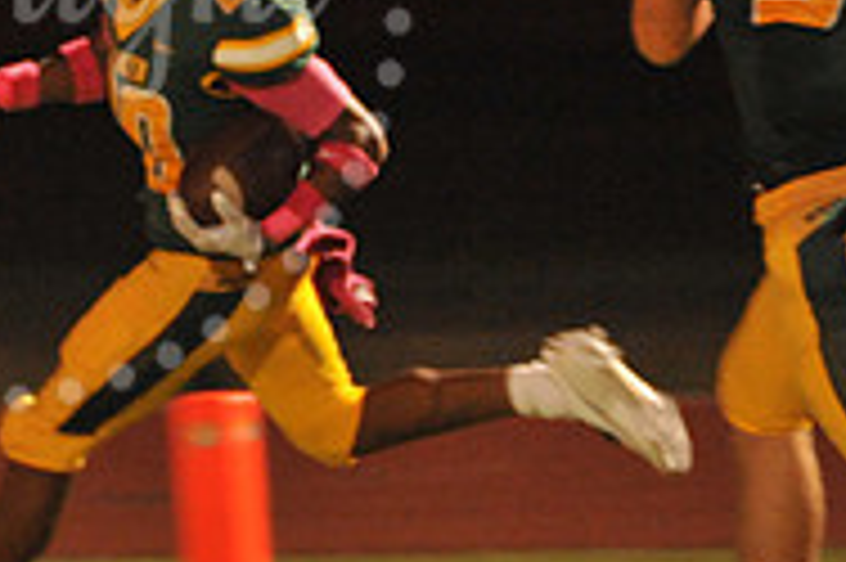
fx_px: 32589
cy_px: -22
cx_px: -18
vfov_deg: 1.0
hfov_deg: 1.5
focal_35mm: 1388
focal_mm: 450
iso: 6400
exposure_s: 1/200
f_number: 6.3
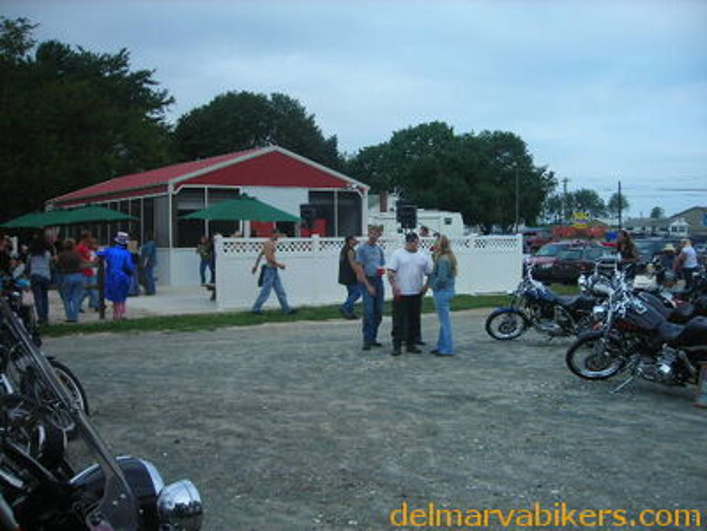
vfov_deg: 37.7
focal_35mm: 38
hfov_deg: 49.0
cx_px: 354
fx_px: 776
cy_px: 266
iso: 50
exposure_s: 1/315
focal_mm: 6.3
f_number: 3.2
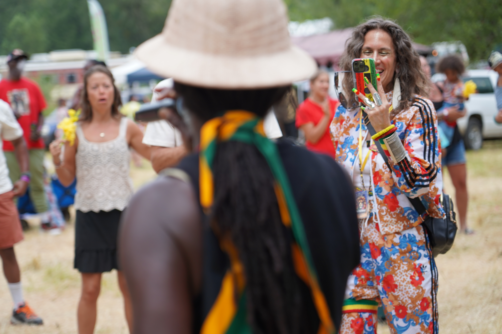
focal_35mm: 105
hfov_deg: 19.5
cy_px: 167
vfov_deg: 13.0
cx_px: 251
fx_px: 1464
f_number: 4
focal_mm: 105
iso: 200
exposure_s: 1/160
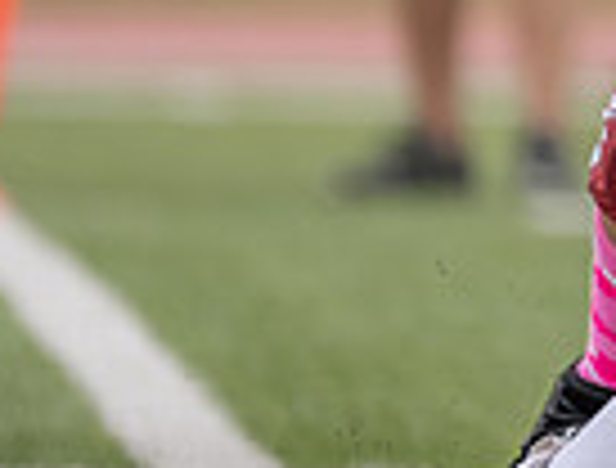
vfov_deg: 1.3
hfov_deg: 1.7
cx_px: 1267
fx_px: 21001
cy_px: -297
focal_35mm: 1175
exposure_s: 1/1250
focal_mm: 200
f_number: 2.8
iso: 200
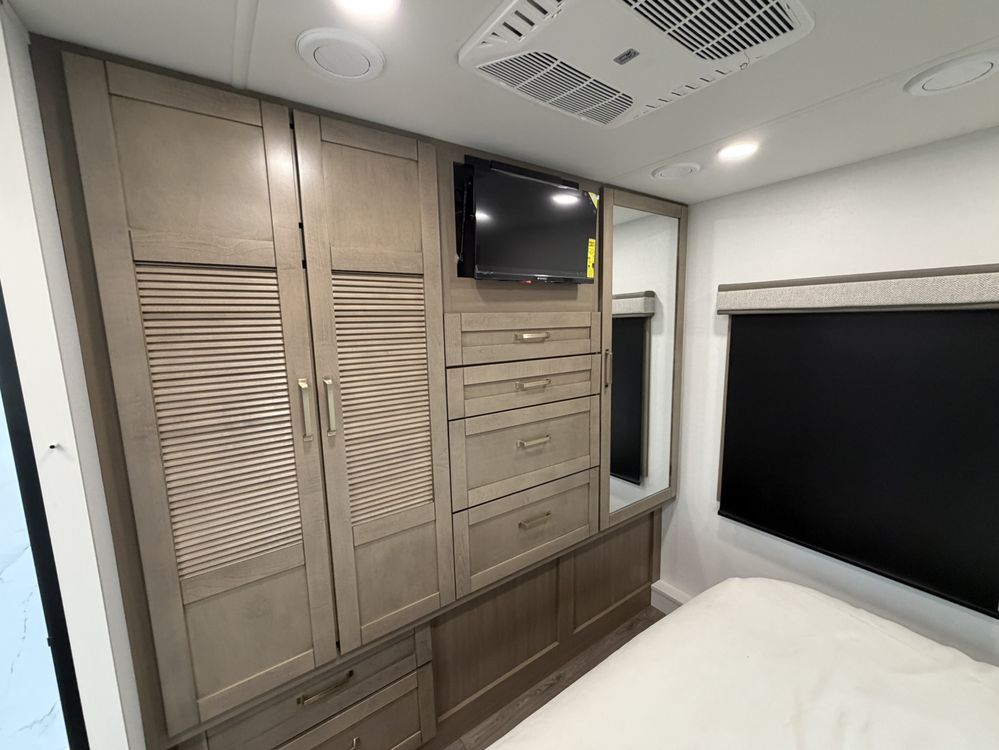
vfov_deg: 85.7
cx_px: 500
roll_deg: +1.1
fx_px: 404
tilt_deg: -7.8
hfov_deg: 102.1
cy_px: 375
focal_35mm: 14
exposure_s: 1/60
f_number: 2.2
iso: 320
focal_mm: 2.22
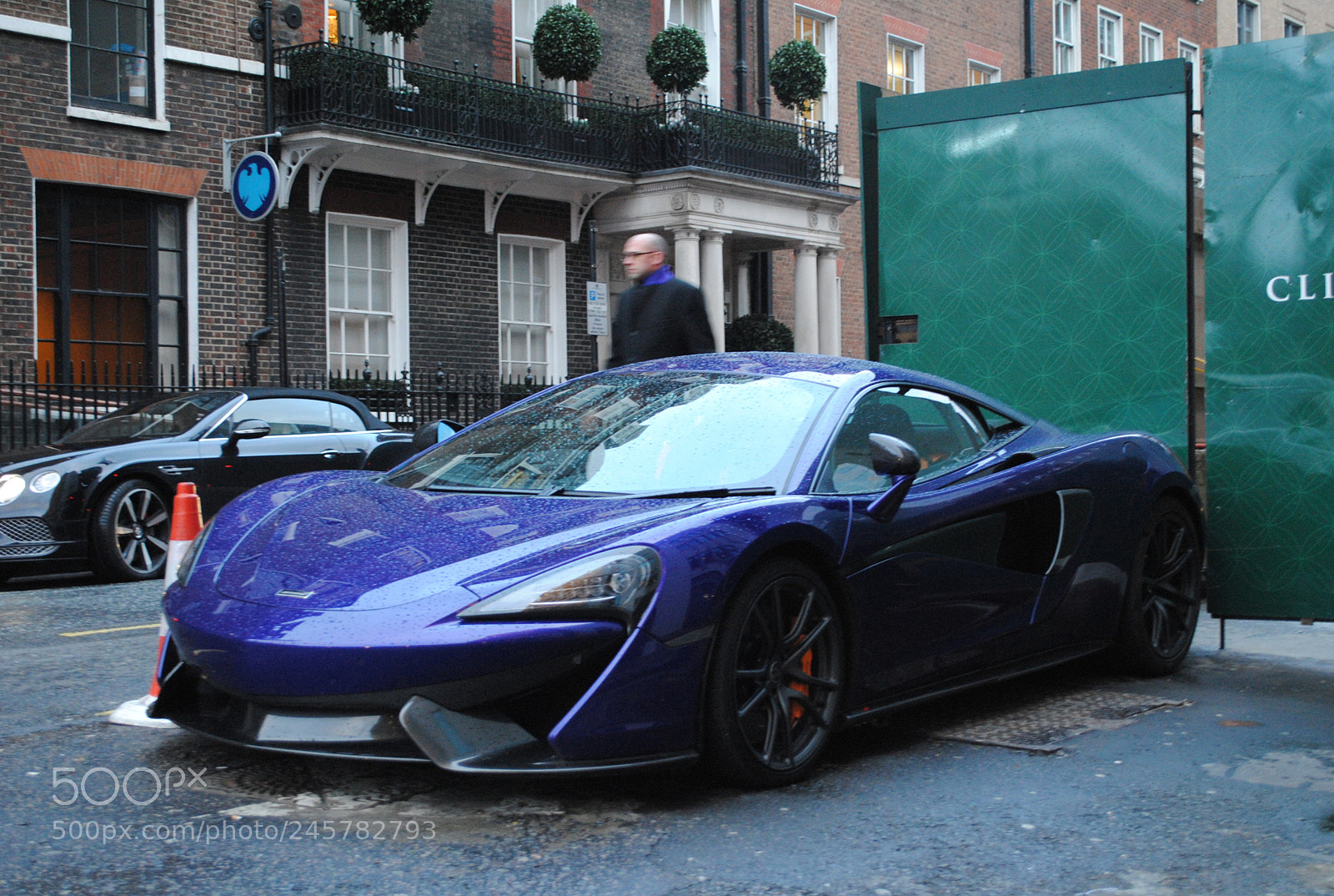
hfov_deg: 37.8
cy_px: 448
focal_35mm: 52
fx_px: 1949
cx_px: 667
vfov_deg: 25.9
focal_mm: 35
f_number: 5
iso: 800
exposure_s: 1/25
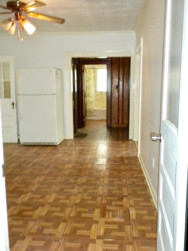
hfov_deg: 38.7
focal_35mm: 37
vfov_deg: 50.1
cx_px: 94
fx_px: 268
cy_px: 126
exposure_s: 1/30
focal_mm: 6.6
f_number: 3.5
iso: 400
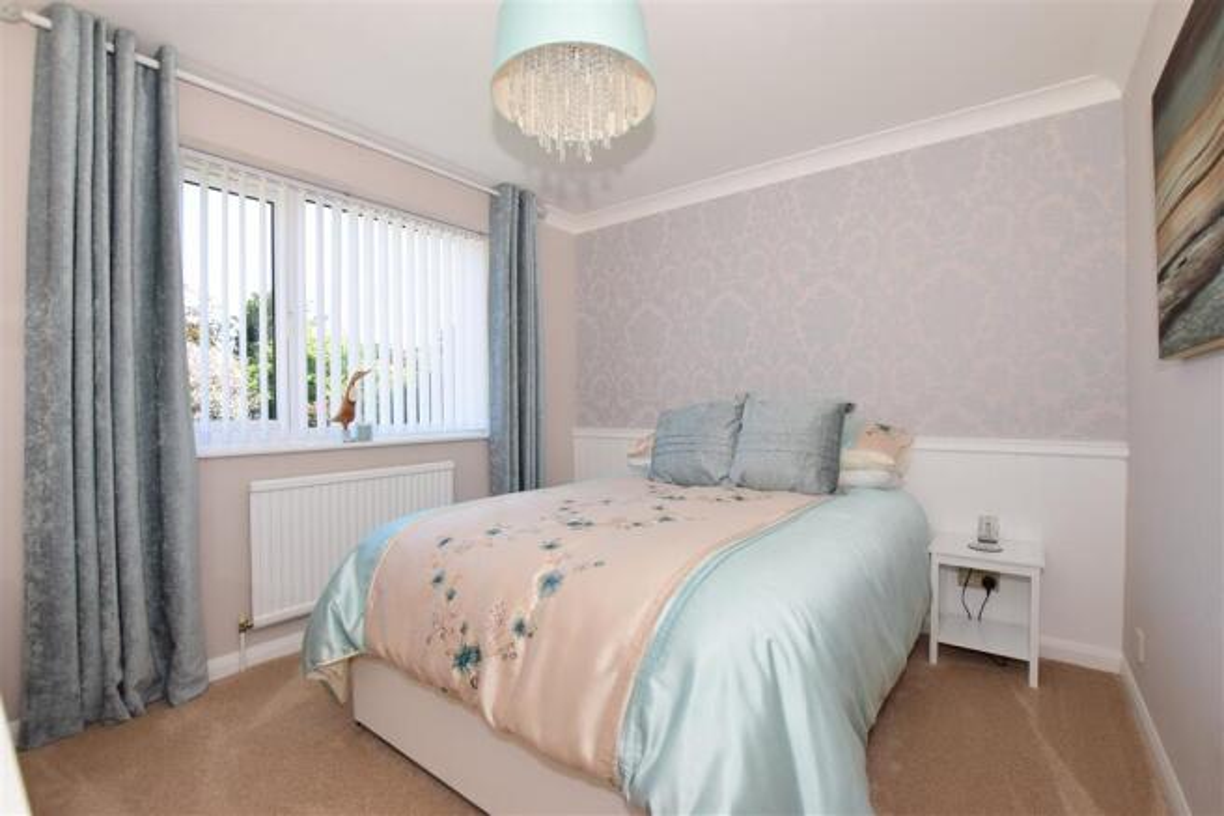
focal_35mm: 15
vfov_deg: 77.3
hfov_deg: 100.4
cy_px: 408
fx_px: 510
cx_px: 612
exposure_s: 1/125
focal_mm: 10
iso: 400
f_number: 7.1
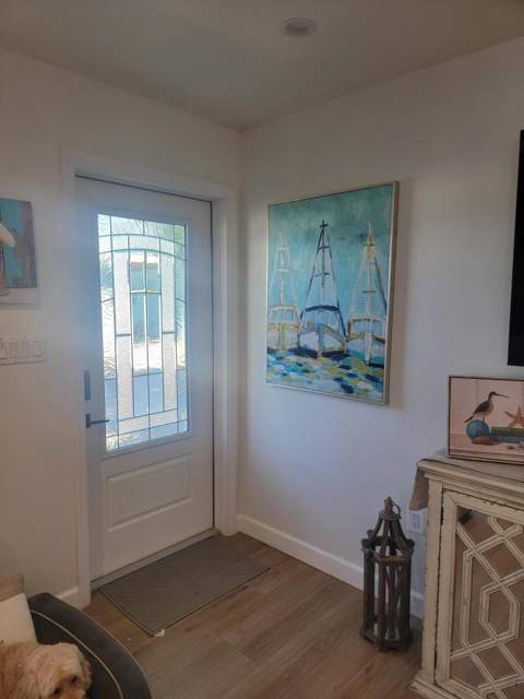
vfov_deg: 71.6
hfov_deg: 56.8
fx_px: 484
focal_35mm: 24
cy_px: 350
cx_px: 262
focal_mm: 6.7
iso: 80
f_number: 1.8
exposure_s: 1/120
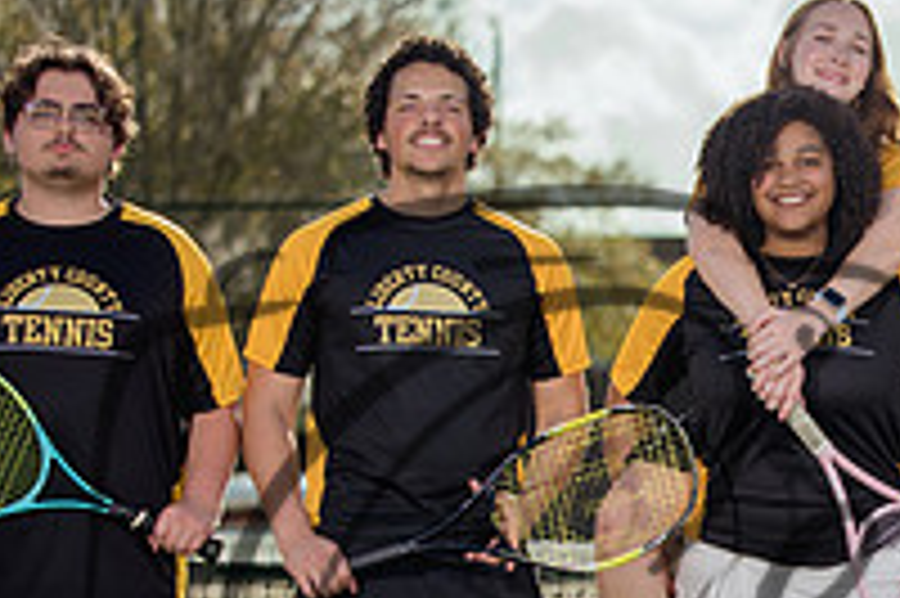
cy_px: 614
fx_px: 4571
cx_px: 1008
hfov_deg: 11.1
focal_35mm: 183
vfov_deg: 7.5
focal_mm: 63
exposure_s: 1/8000
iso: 200
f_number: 2
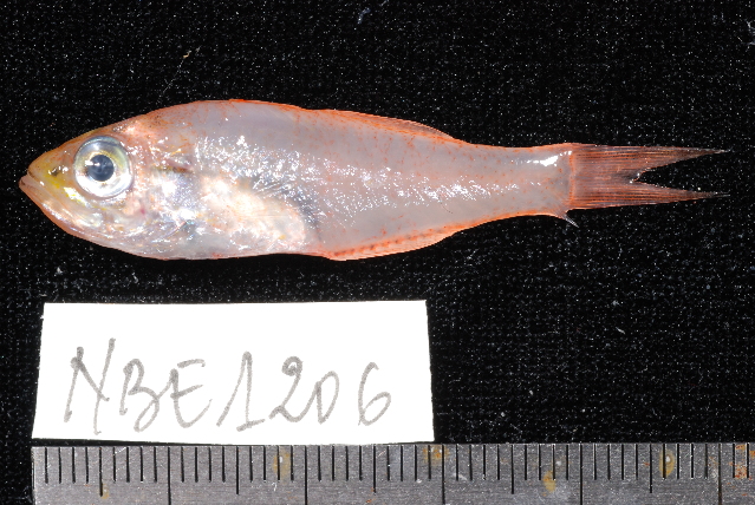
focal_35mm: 90
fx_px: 1890
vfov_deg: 15.2
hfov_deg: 22.6
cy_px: 252
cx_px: 378
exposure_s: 1/80
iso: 200
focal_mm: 60
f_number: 25
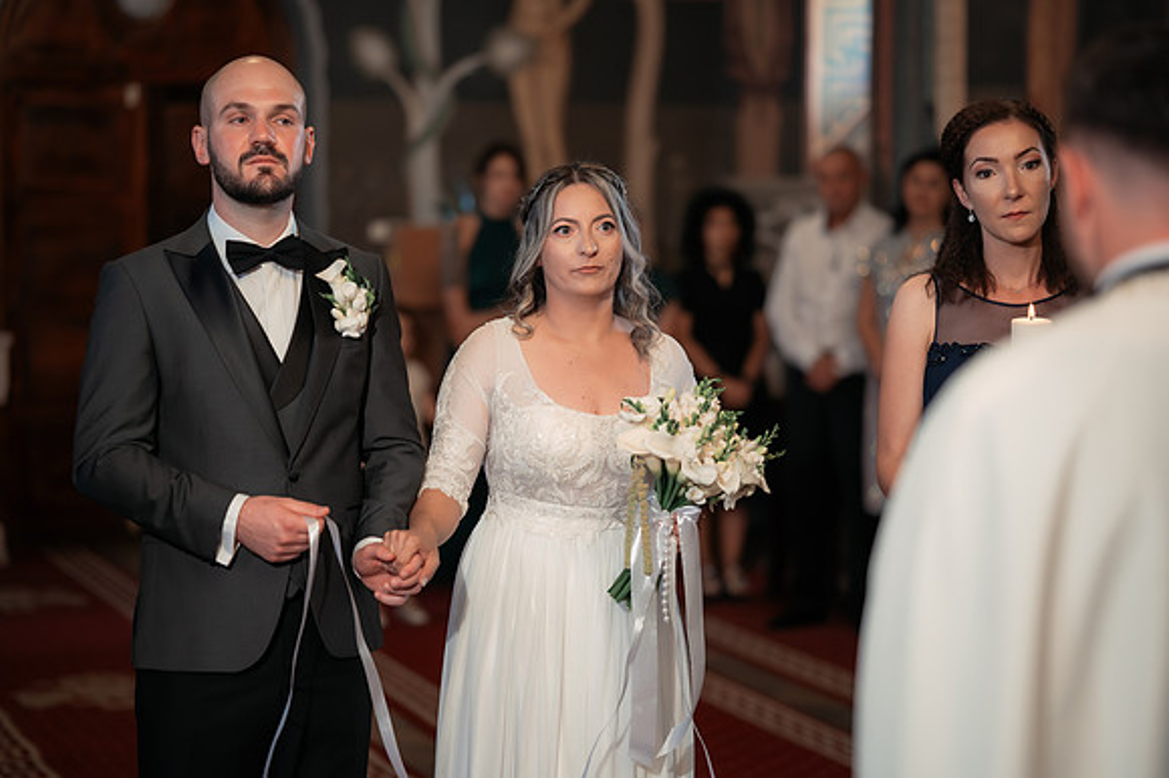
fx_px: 2758
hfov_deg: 23.9
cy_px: 389
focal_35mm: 85
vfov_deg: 16.1
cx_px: 584
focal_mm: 85
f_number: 1.8
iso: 1600
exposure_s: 1/200
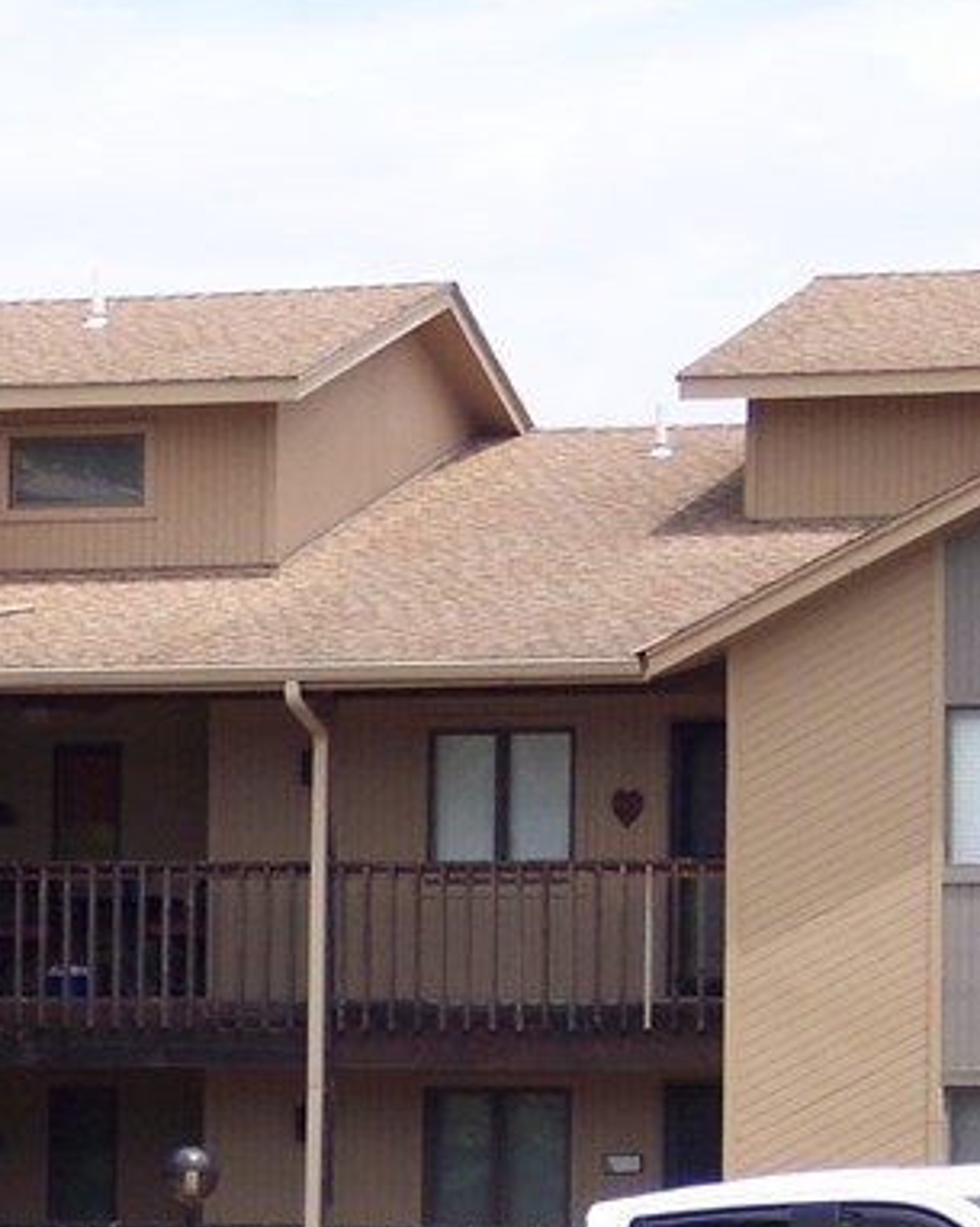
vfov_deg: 9.7
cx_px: 334
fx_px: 7223
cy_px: 825
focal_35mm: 199
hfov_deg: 7.8
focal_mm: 16
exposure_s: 1/700
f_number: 3.8
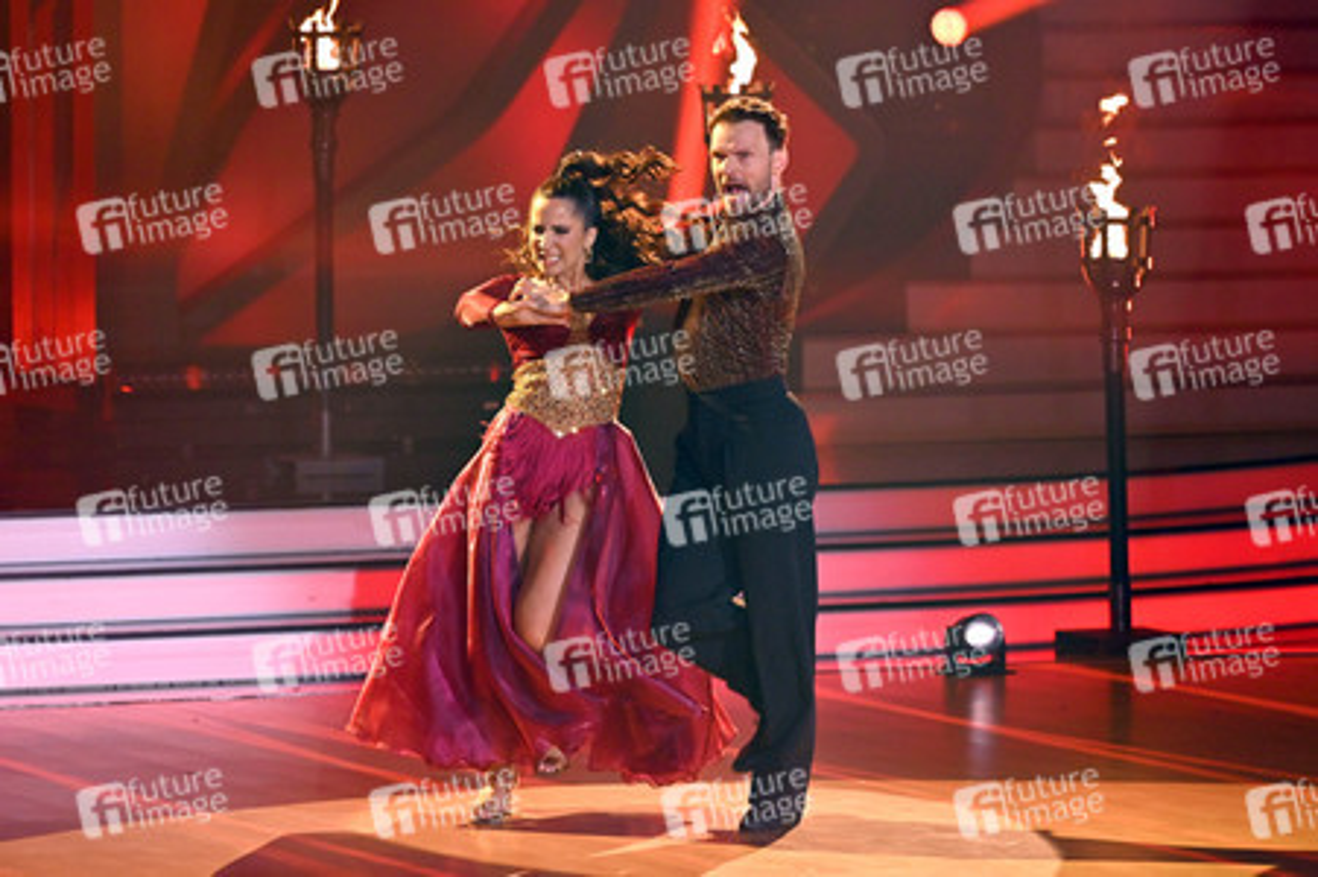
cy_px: 438
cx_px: 659
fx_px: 6036
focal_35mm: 165
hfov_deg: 12.5
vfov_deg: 8.3
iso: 1600
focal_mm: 165
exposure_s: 1/320
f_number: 4.5
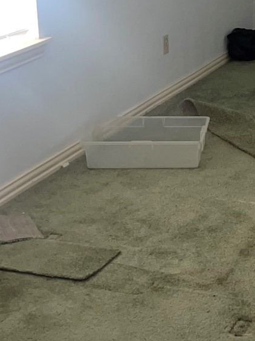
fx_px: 894
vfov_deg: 21.3
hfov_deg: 15.4
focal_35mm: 91
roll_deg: -0.2
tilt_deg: -15.1
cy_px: 81
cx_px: 334
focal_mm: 5.1
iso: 125
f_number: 1.6
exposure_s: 1/12
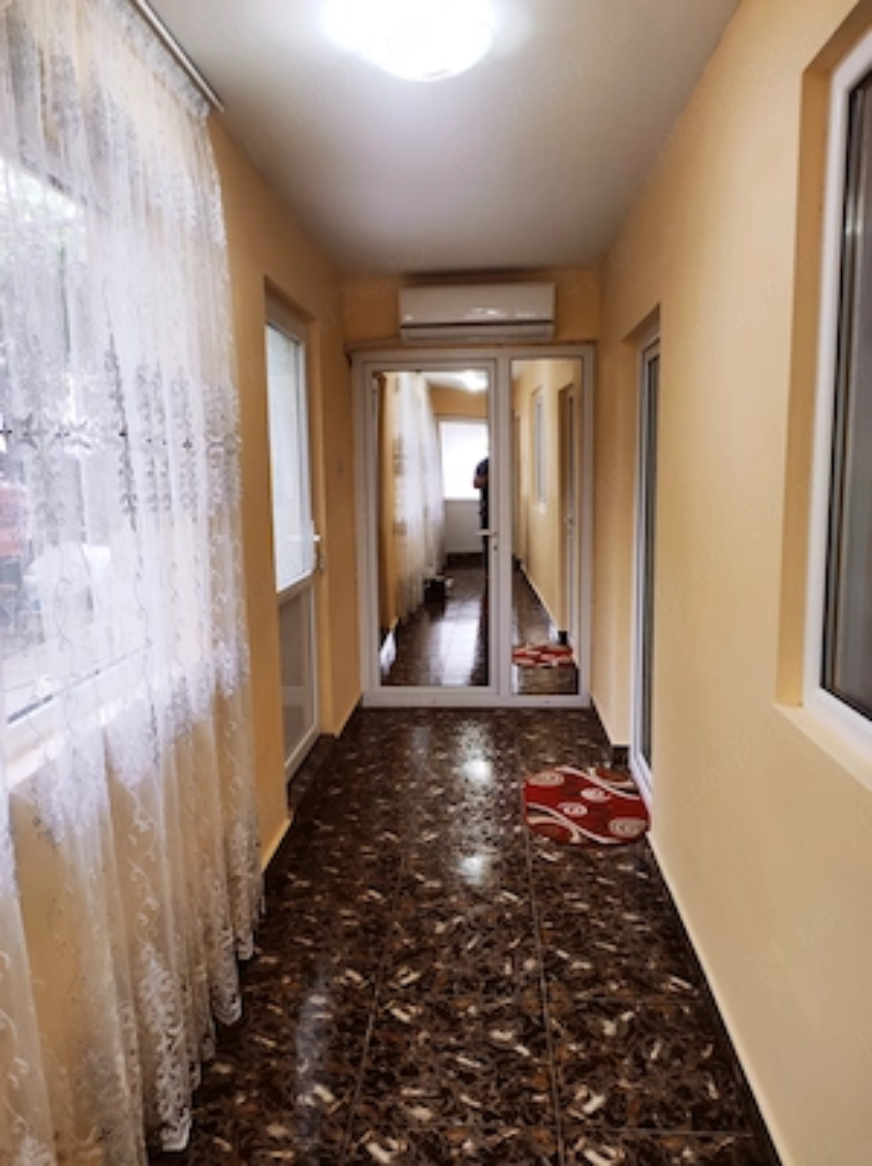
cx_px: 436
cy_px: 583
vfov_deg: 91.1
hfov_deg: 74.6
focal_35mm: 17
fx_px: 572
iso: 252
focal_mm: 4.74
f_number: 1.79
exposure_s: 1/50
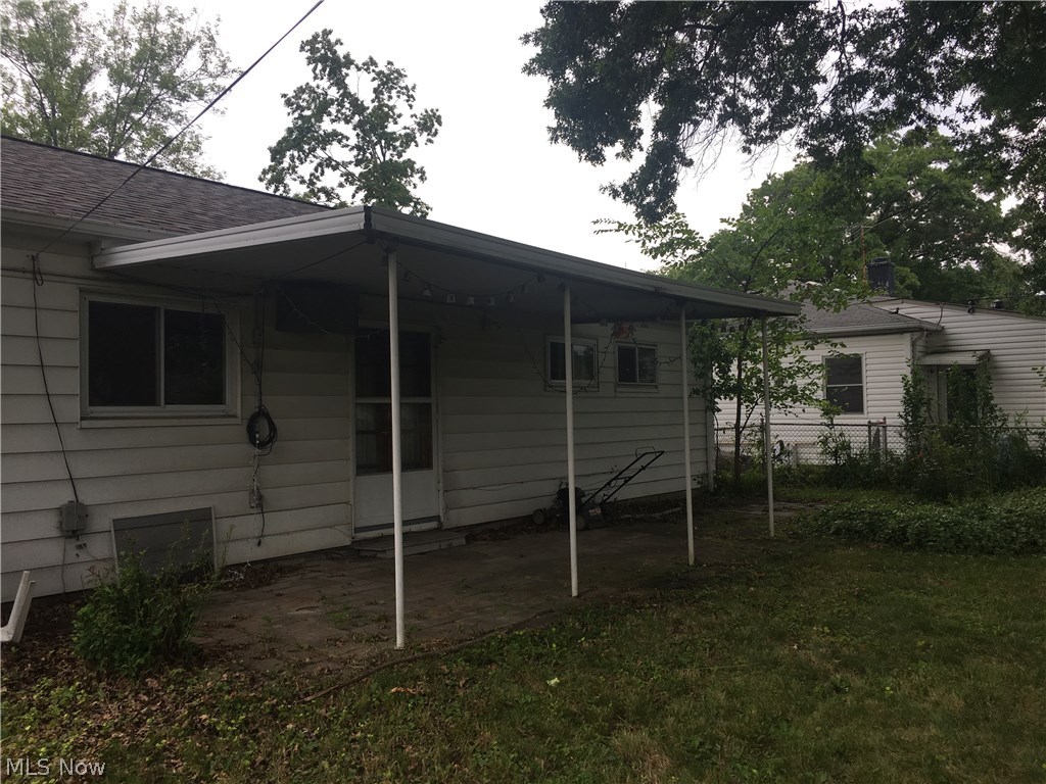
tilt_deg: +1.1
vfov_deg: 48.2
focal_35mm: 29
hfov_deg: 61.7
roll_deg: -0.1
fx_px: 876
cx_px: 523
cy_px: 392
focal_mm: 4.15
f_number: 2.2
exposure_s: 1/279
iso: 25
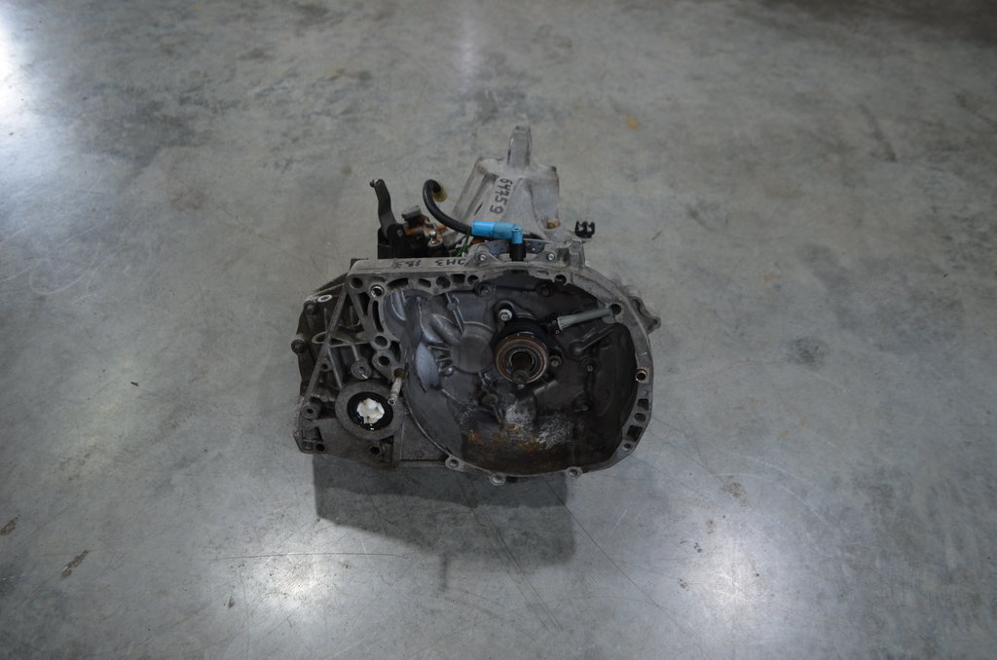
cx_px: 498
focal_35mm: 27
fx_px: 746
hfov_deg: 67.5
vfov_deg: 47.7
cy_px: 330
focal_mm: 18
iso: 450
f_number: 4
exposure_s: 1/60
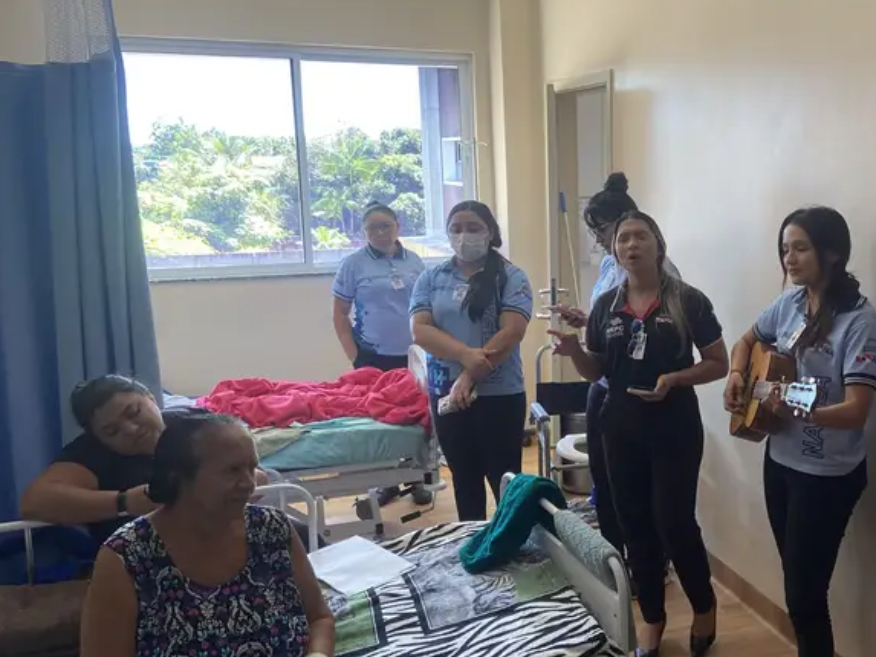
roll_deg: -0.2
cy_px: 329
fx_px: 987
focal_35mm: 39
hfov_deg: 46.2
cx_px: 651
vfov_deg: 36.8
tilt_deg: -8.9
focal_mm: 4.25
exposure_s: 1/99
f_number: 1.8
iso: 125
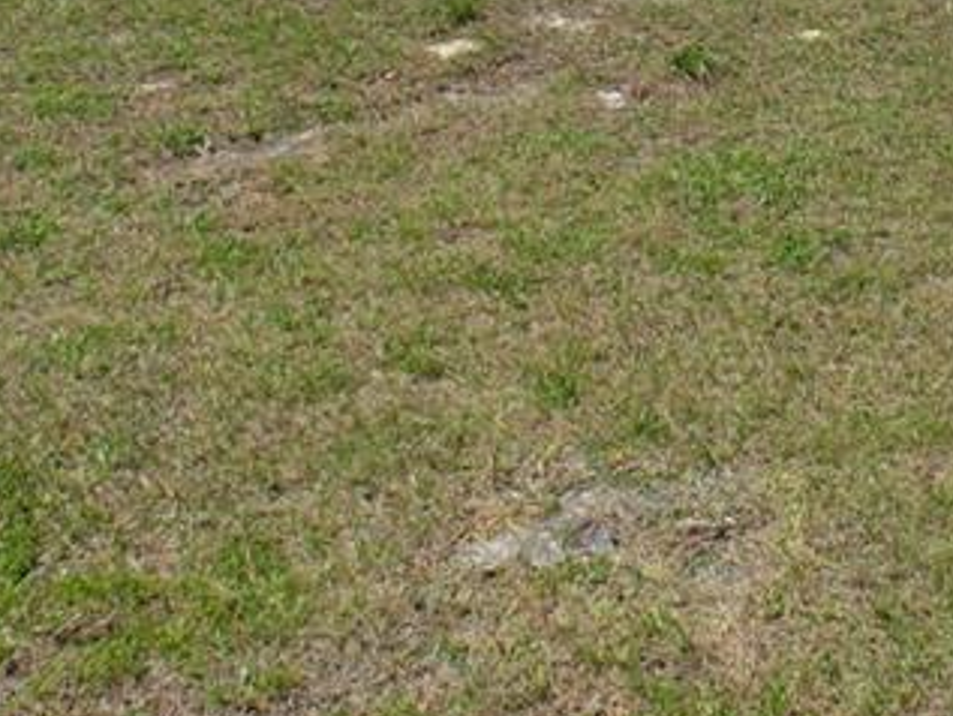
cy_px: -60
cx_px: 785
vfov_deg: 19.9
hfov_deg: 26.8
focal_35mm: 71
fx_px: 1955
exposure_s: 1/160
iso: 80
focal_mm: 4
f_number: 9.7
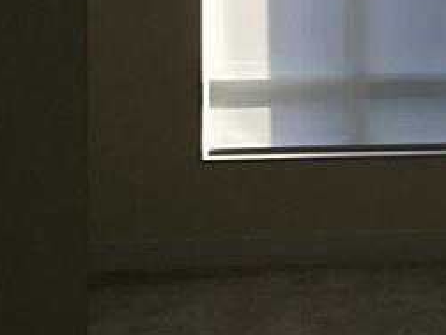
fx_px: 1185
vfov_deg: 15.5
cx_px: 639
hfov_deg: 19.1
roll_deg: -1.1
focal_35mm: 92
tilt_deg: -3.2
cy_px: -64
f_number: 2.2
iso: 40
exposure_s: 1/120
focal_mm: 4.15
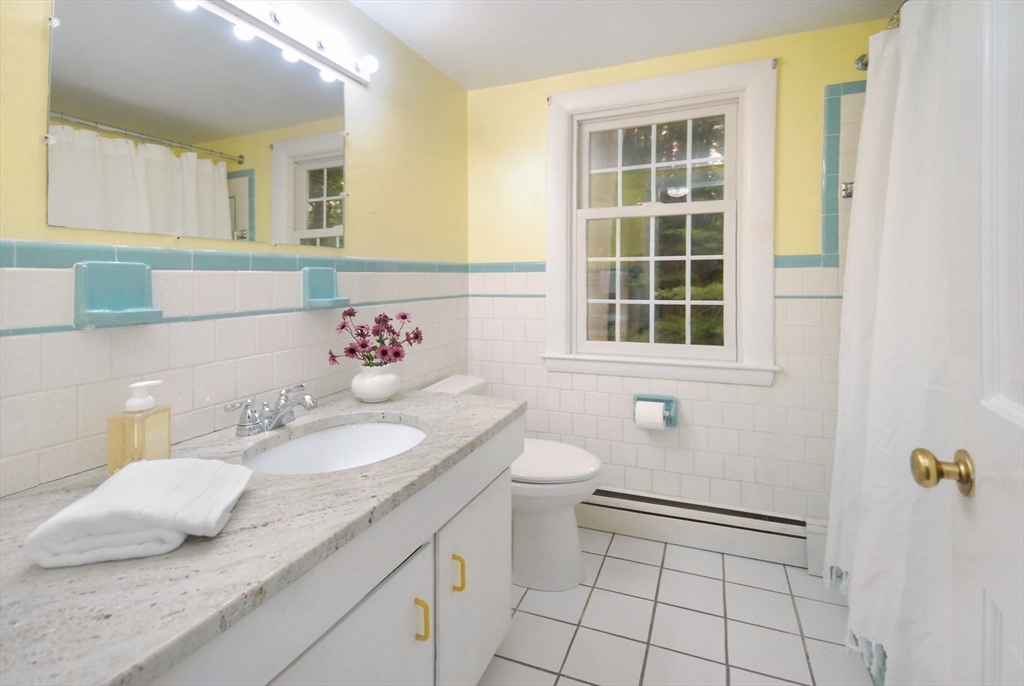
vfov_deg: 77.5
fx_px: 427
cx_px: 512
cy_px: 343
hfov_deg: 100.3
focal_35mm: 15
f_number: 5
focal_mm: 10
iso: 800
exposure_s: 1/60
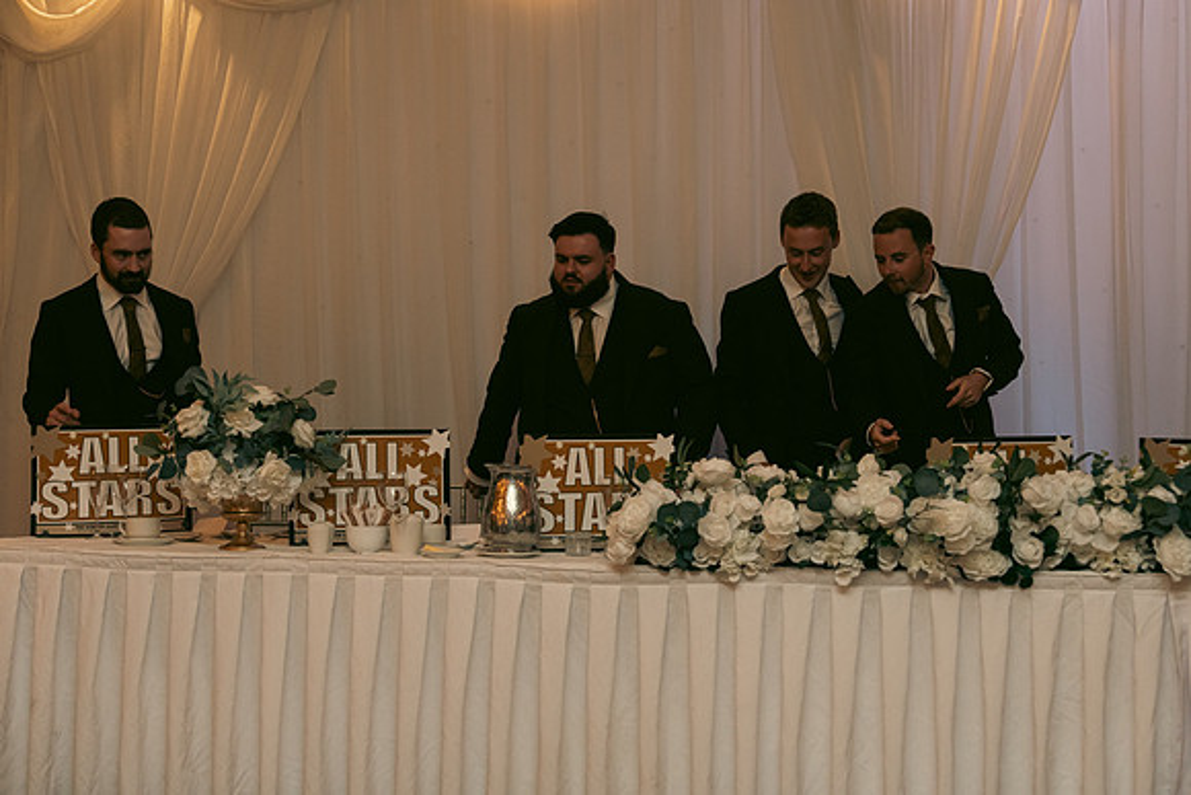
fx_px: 1654
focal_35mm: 50
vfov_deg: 27.0
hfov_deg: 39.6
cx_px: 596
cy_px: 398
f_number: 3.5
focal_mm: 50
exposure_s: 1/160
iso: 2500
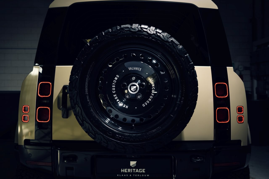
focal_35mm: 44
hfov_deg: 44.5
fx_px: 329
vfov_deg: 30.5
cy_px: 90
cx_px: 134
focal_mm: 44
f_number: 5
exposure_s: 1/40
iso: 31
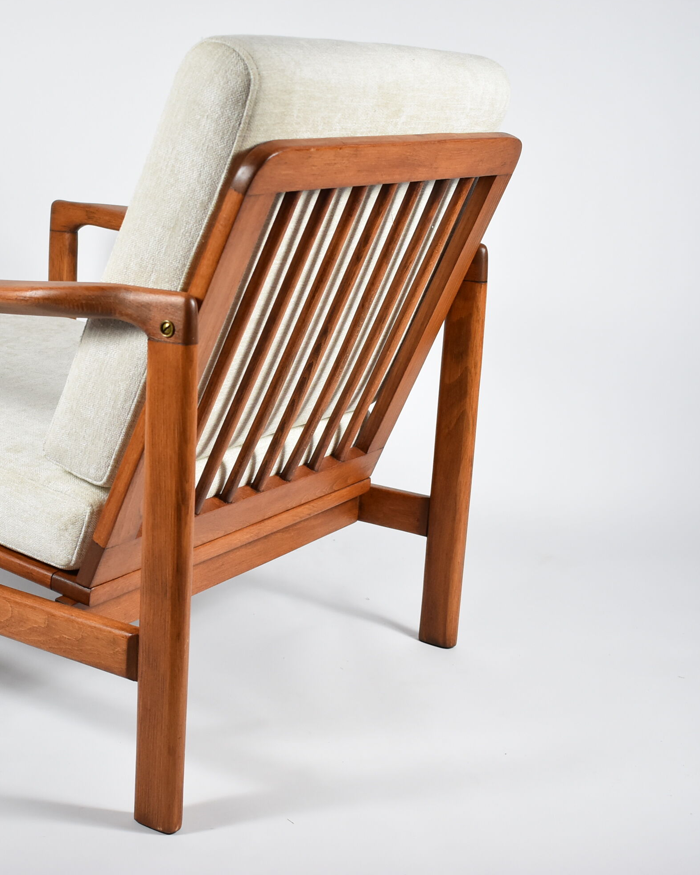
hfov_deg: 27.7
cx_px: 146
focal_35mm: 54
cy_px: 433
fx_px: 1391
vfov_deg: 34.9
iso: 800
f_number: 4.5
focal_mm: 25
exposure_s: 1/125
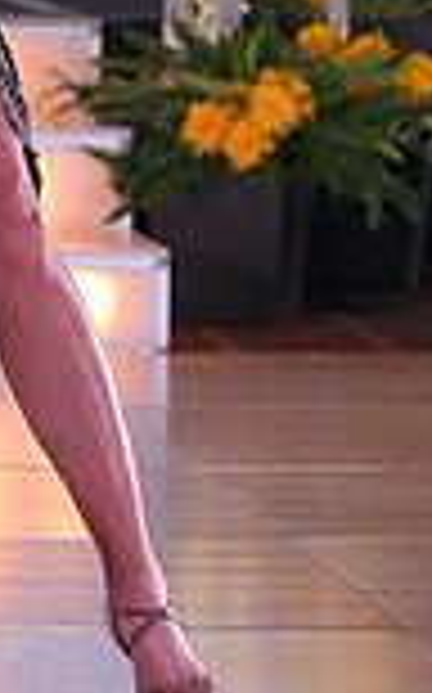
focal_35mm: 326
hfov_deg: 4.0
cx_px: -187
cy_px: -122
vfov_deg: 6.4
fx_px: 6153
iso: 1600
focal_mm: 85
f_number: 4
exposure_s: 1/400
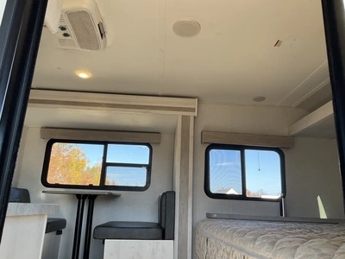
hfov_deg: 61.7
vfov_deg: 48.2
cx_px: 172
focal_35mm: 29
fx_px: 289
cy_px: 130
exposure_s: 1/201
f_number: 1.8
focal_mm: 3
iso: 25
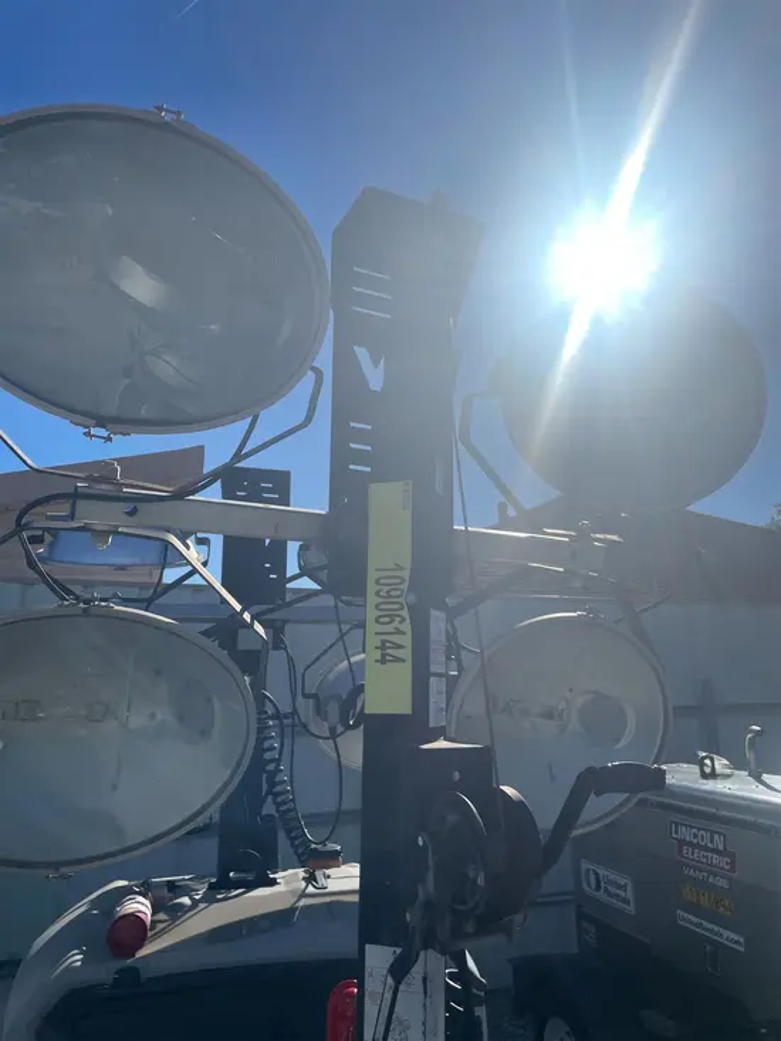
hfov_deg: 53.1
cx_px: 390
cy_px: 520
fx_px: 782
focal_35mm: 26
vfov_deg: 67.3
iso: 32
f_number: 1.6
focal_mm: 4.2
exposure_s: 1/9804
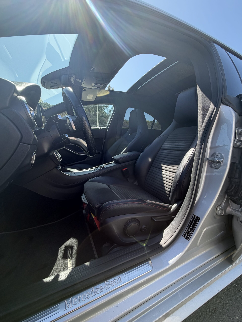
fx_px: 130
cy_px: 161
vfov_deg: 102.1
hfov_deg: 85.7
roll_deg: -0.6
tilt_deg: -7.7
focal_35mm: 14
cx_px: 121
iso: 64
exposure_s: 1/475
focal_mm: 2.22
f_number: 2.2
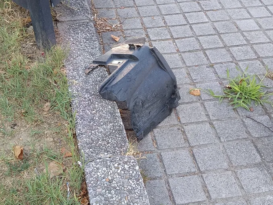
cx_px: 136
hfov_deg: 71.6
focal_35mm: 24
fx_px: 189
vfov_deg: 56.8
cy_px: 102
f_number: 1.7
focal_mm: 5.31
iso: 145
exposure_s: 1/100
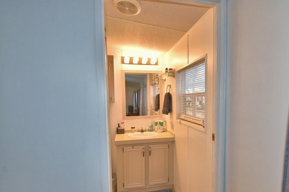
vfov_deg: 67.0
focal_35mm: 18
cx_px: 155
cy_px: 109
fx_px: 144
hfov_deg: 89.9
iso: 200
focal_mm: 10
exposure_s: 1/30
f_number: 4.5
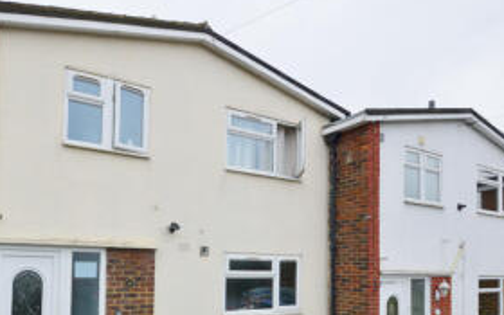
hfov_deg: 69.5
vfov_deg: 45.5
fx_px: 357
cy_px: 246
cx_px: 194
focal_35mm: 26
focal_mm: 10
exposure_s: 1/160
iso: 400
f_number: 9
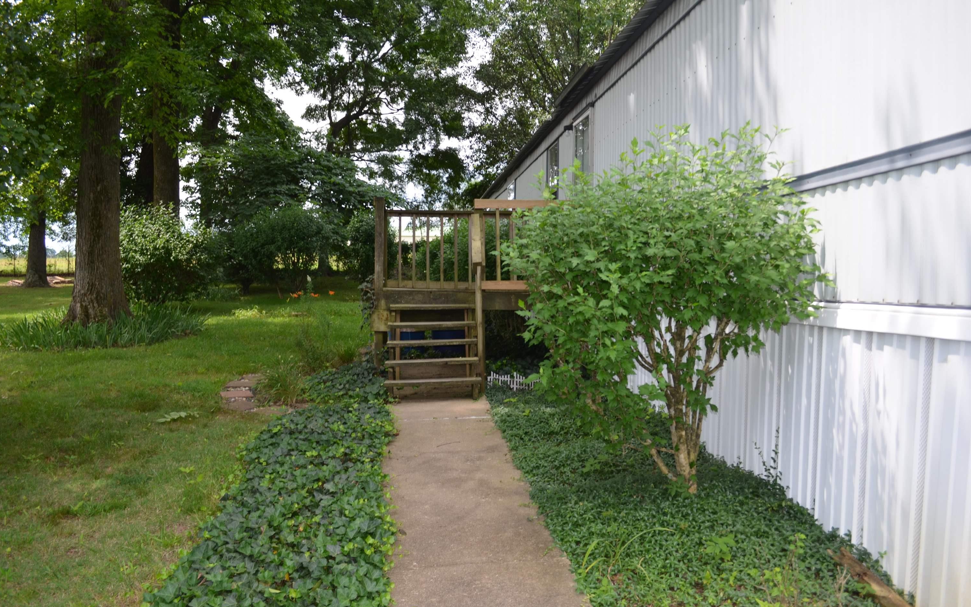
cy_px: 302
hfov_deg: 66.5
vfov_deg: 44.5
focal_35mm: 28
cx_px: 476
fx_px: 741
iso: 100
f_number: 5
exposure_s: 1/200
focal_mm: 18
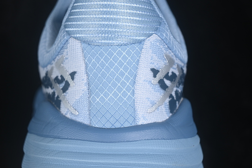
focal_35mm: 85
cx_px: 116
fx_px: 595
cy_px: 88
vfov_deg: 16.1
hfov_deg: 23.9
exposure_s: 1/80
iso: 160
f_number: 7.1
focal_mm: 50
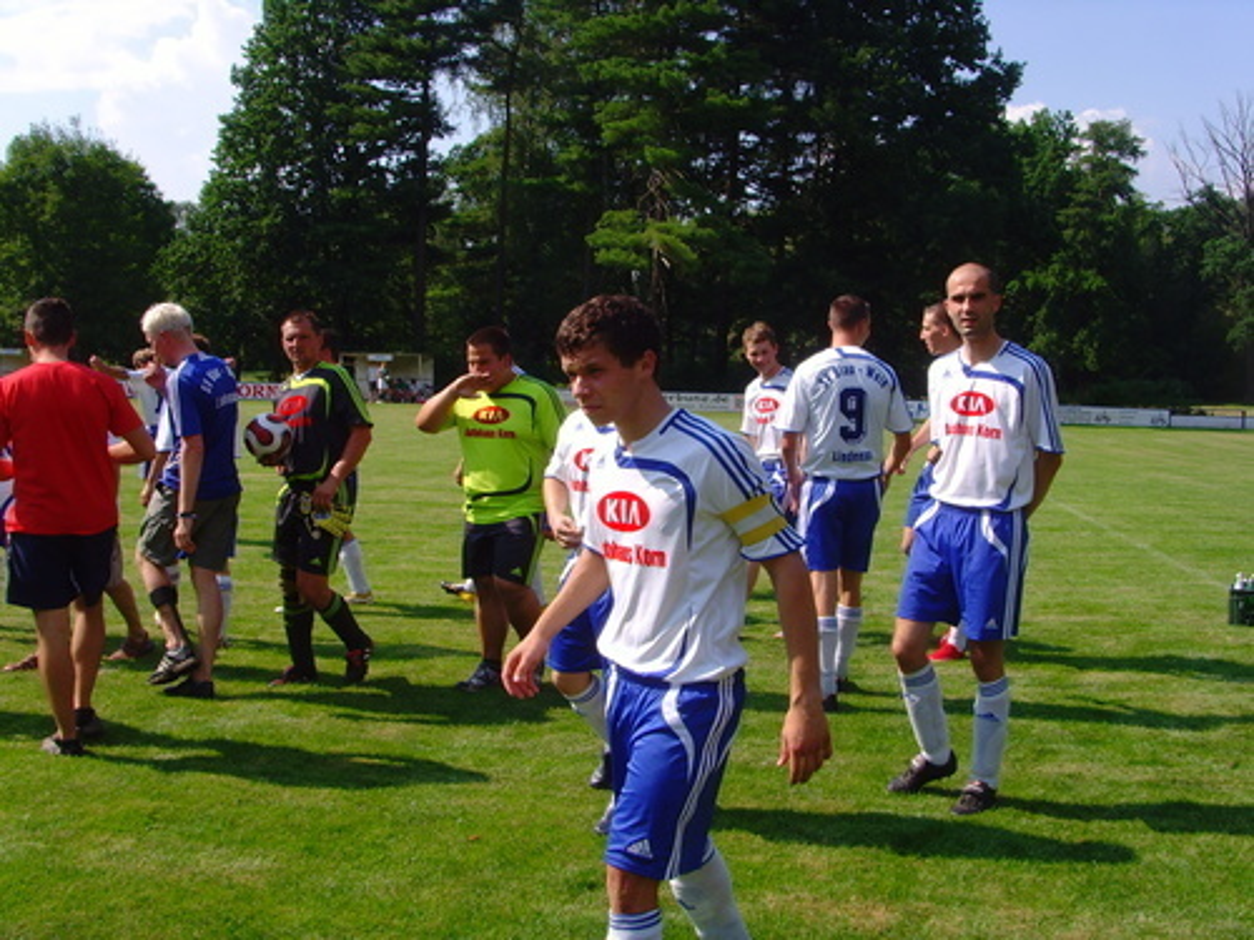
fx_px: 1413
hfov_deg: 47.9
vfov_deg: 36.8
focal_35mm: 39
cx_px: 627
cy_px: 470
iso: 80
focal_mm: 6.6
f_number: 6.3
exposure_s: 1/250
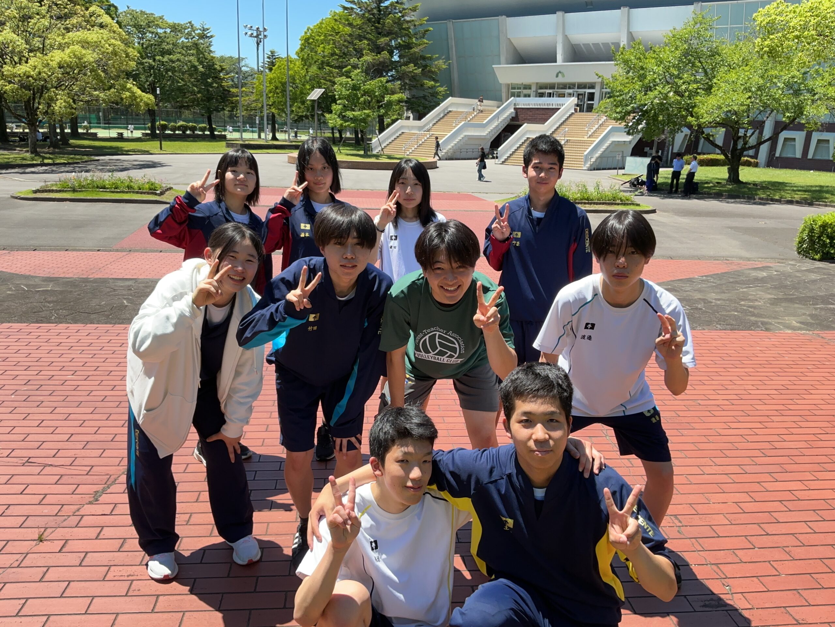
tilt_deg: -15.7
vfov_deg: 48.2
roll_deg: -0.9
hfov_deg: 61.7
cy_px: 314
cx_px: 418
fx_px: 700
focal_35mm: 29
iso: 25
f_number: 1.8
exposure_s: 1/792
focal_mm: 3
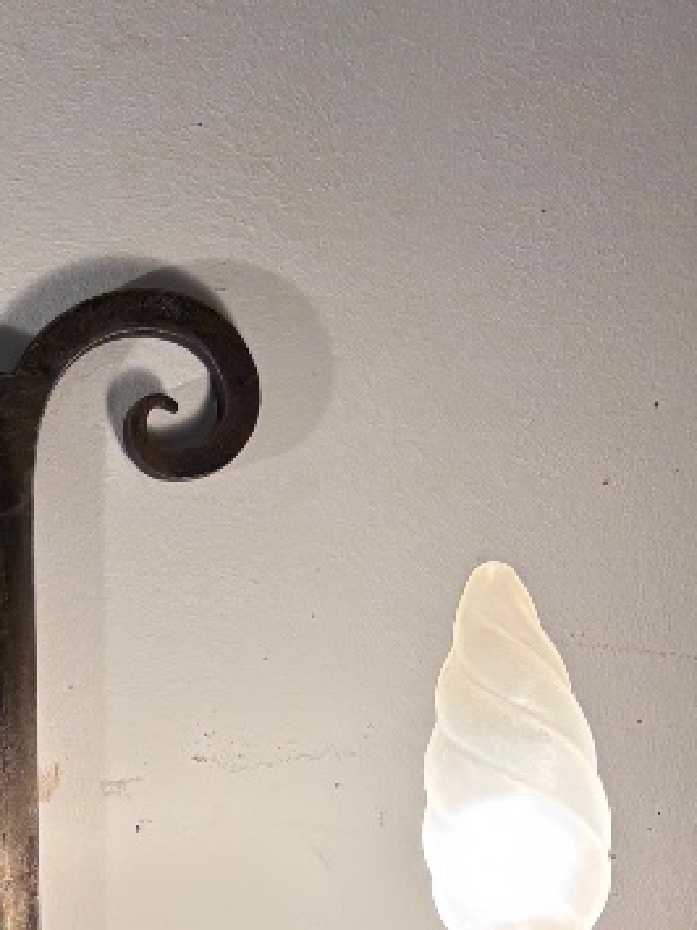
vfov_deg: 21.1
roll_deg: -0.1
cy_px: 1037
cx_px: -427
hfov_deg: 15.2
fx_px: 2364
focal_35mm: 88
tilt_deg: +1.8
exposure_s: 1/100
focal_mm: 5.96
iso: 50
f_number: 1.6
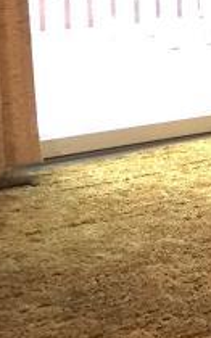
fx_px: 1382
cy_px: -10
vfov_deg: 13.7
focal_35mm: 150
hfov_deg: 7.9
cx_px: 567
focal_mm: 4.15
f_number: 2.2
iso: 50
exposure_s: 1/30
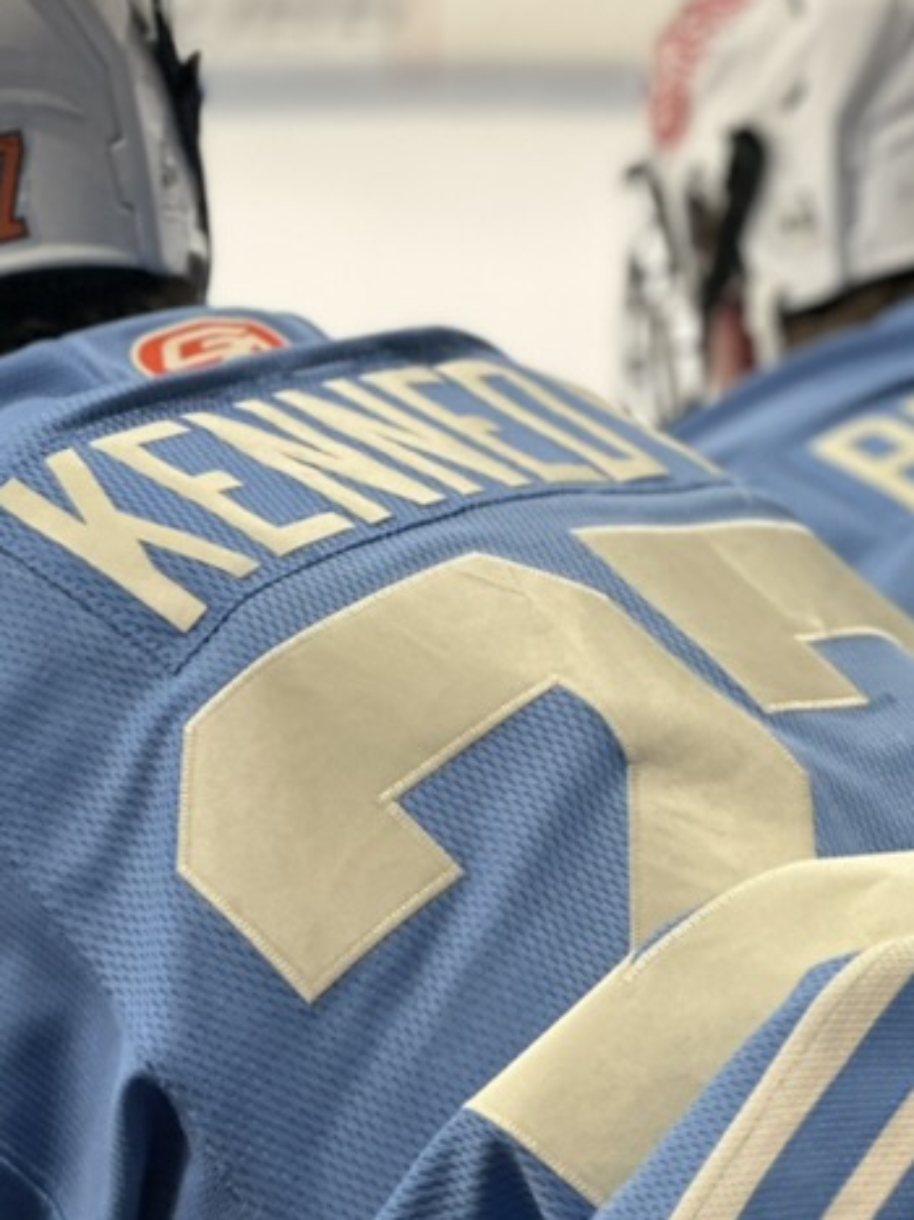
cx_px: 543
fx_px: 5952
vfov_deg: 11.7
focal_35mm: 169
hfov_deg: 8.8
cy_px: 431
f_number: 2.8
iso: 125
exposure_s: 1/60
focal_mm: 9
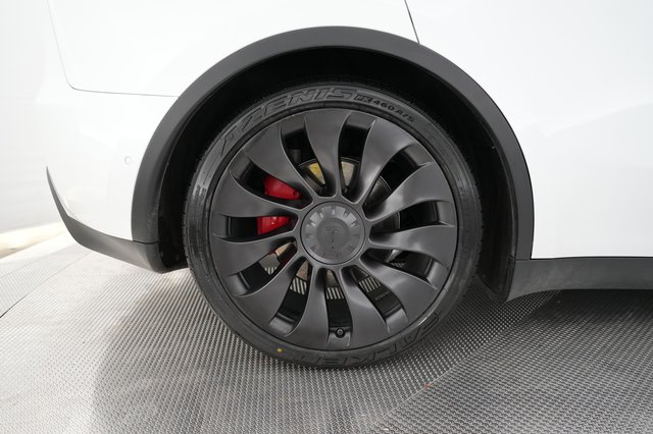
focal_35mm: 24
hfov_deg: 73.8
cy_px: 217
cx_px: 326
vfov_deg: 53.1
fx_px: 435
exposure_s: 1/250
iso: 3200
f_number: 2.8
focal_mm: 24
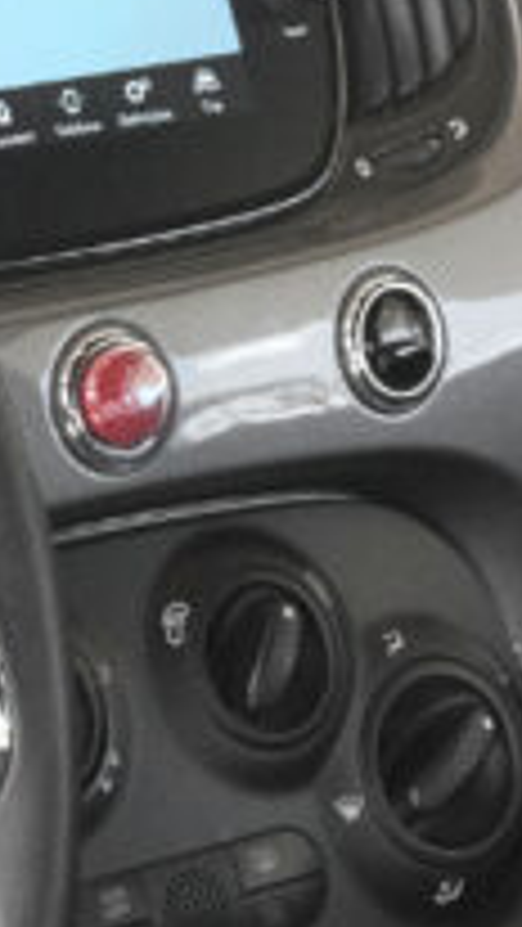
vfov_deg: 11.6
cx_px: -194
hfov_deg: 6.6
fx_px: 4475
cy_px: 1042
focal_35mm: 182
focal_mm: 23.5
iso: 2000
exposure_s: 1/125
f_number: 9
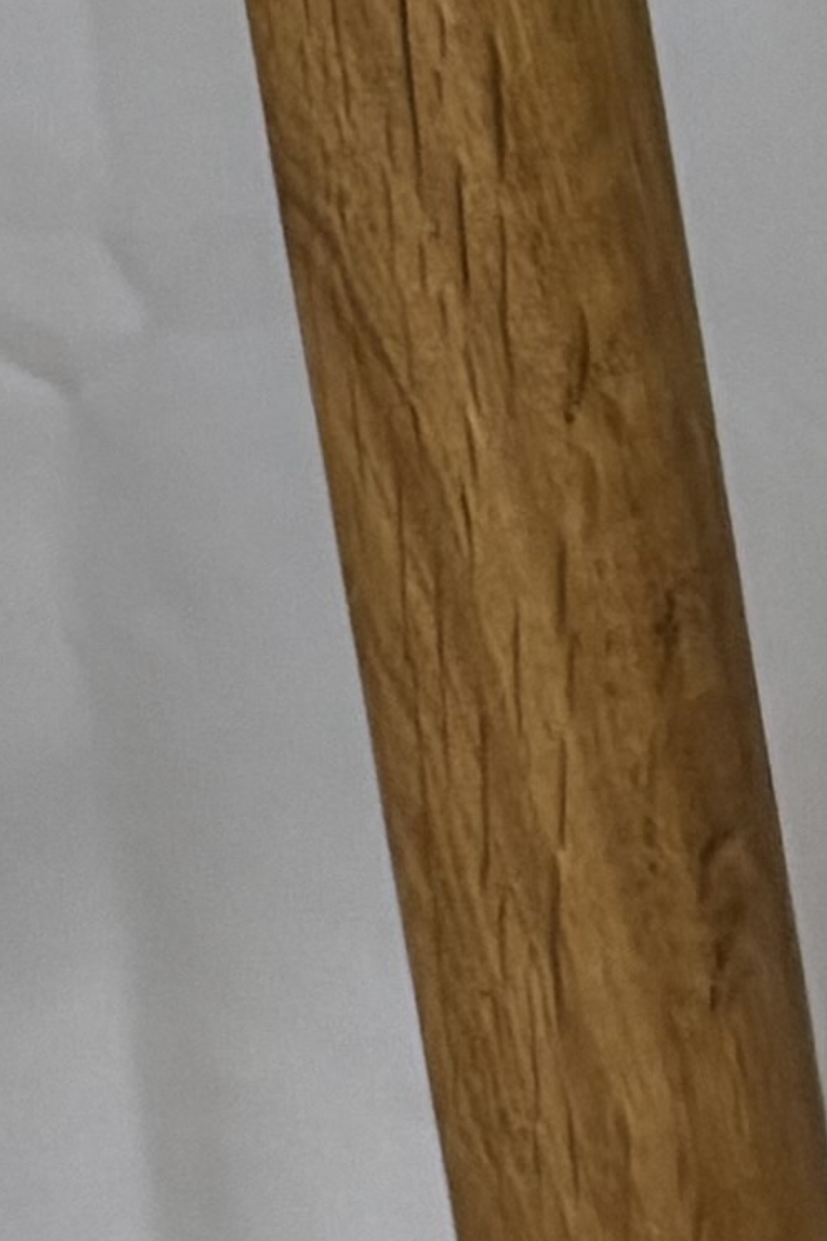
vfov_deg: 2.6
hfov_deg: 1.7
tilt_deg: -37.7
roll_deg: -2.7
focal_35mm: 795
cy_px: -356
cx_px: 1240
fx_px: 27392
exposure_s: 1/120
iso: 125
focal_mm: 16.89
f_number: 2.8
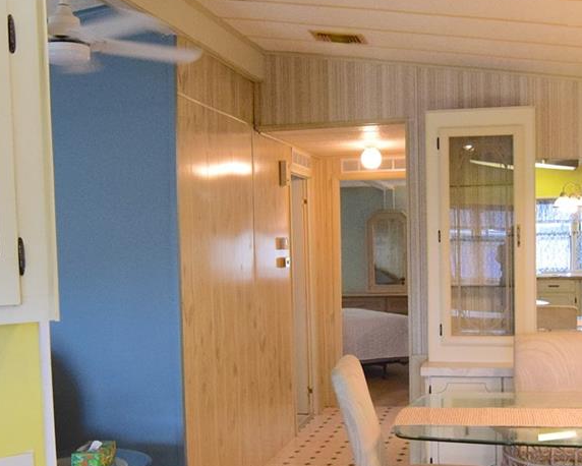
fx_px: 746
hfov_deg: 42.1
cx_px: 381
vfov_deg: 34.5
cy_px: 283
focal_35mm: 43
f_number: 8
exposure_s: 1/60
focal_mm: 11
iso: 1600
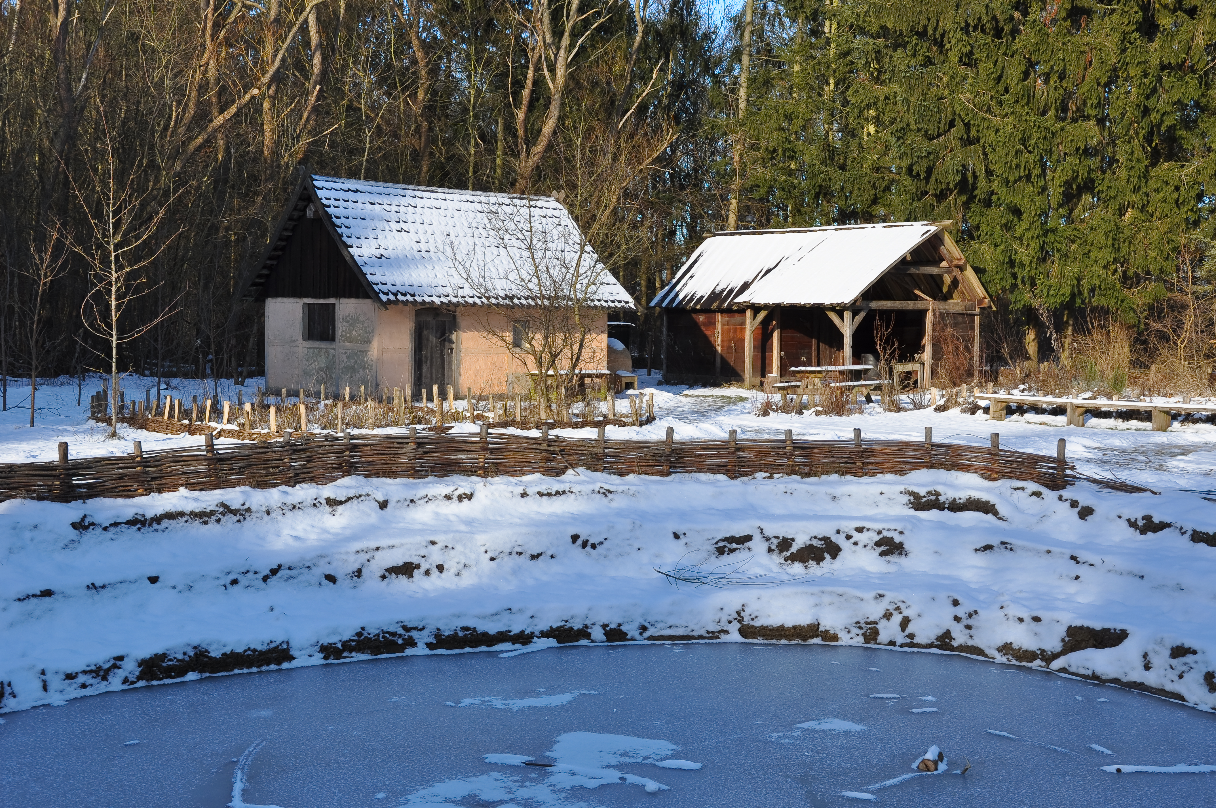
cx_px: 608
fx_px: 1619
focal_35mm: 48
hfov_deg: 41.2
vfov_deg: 28.0
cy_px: 404
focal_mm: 32
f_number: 10
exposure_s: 1/200
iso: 200
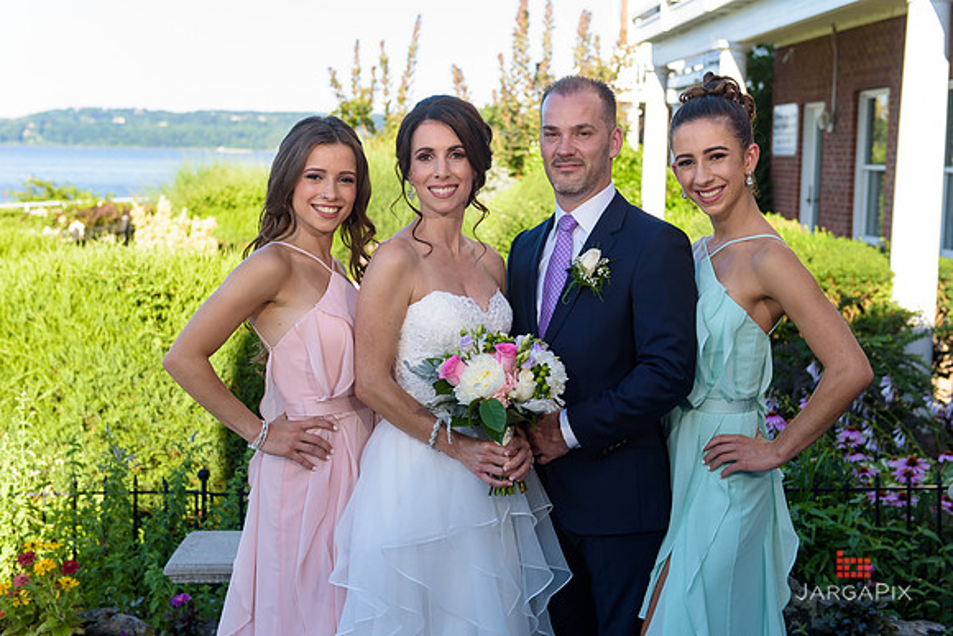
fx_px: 1377
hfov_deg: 38.2
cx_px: 476
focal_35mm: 52
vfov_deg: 26.0
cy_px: 318
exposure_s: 1/250
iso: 200
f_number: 4
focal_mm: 52
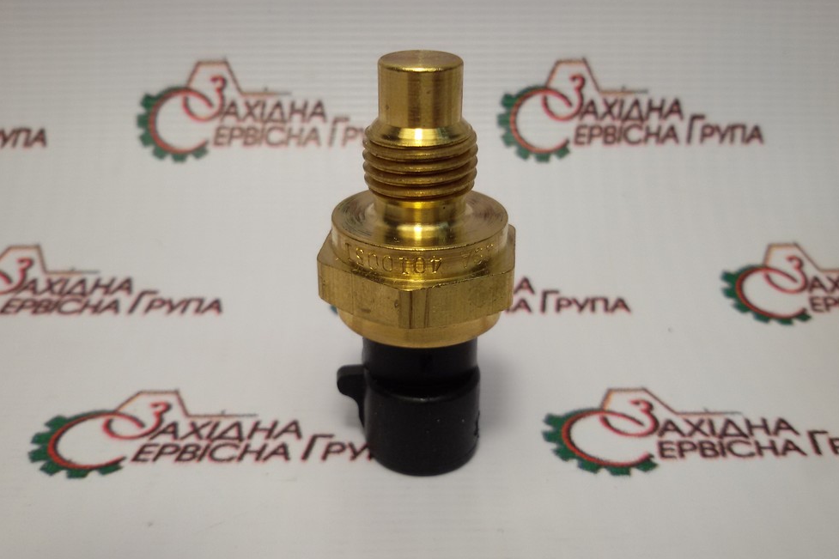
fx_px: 769
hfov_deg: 57.2
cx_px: 415
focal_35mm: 33
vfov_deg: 39.9
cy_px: 290
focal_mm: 2.93
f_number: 2.4
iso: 40
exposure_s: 1/100
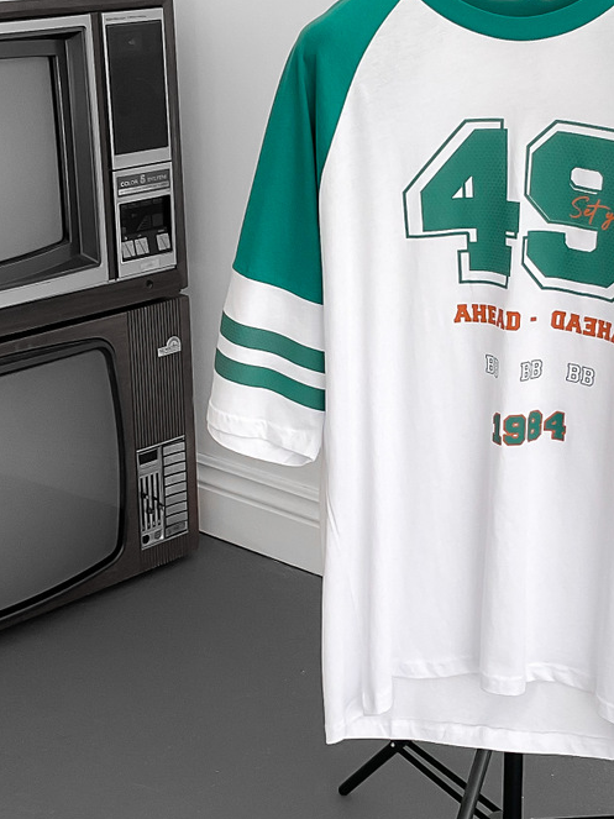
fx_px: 1656
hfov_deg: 20.9
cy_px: 400
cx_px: 410
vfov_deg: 27.8
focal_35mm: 70
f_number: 1.8
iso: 32
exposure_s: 1/120
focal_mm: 3
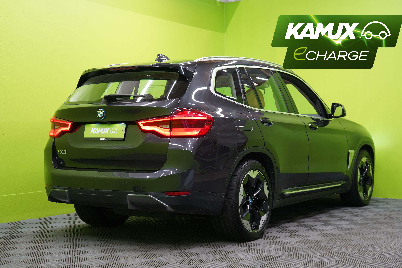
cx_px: 210
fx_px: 614
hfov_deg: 36.2
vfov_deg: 24.6
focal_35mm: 55
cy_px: 141
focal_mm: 52
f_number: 5
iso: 400
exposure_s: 1/25
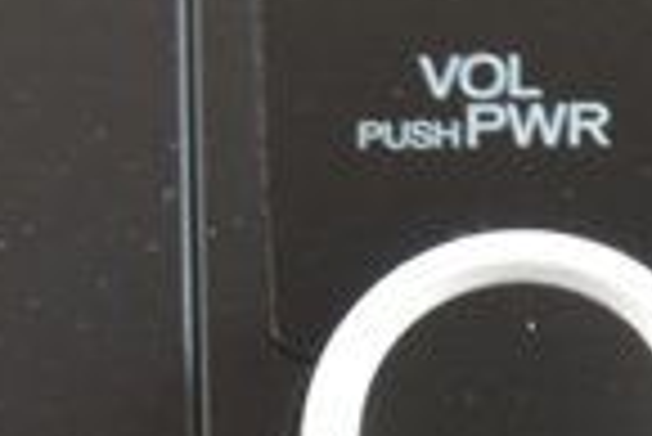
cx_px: 1695
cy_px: 346
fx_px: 7687
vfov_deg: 3.2
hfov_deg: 4.7
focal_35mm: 424
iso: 720
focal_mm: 40
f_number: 6.3
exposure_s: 1/15
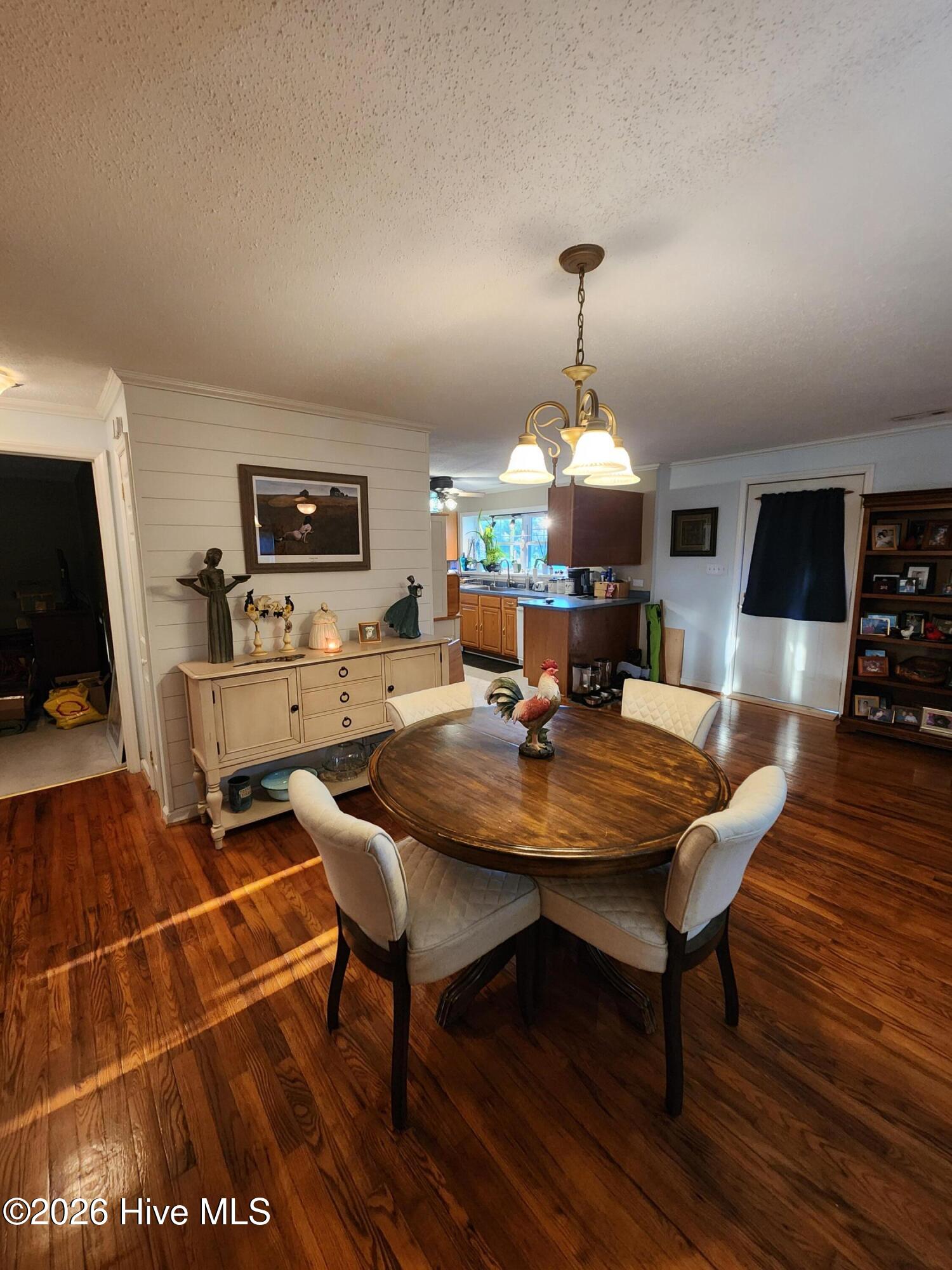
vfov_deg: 106.2
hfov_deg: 89.9
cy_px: 635
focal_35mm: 13
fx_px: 477
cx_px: 476
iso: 320
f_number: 2.2
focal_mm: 2.2
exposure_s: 1/30
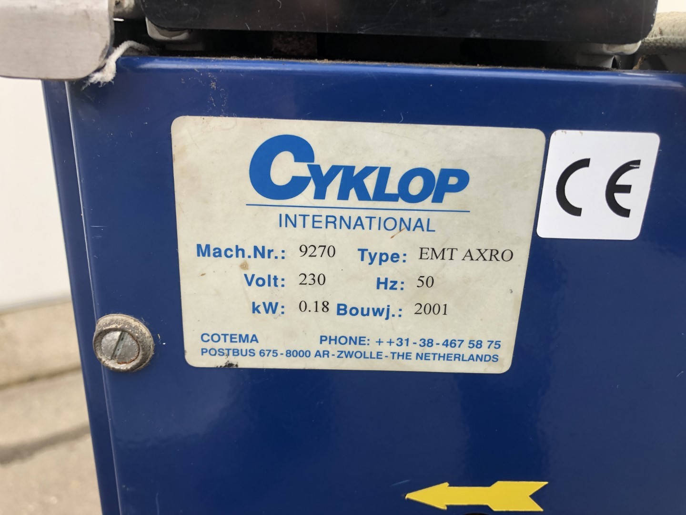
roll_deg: -0.8
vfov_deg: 49.7
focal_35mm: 28
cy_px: 258
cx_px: 343
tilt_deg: -19.2
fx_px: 555
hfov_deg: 63.4
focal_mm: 4
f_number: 1.8
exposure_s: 1/178
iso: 20
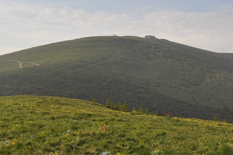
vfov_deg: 24.1
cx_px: 168
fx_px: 362
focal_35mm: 56
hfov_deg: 35.1
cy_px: 80
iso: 200
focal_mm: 22
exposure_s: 1/200
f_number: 11
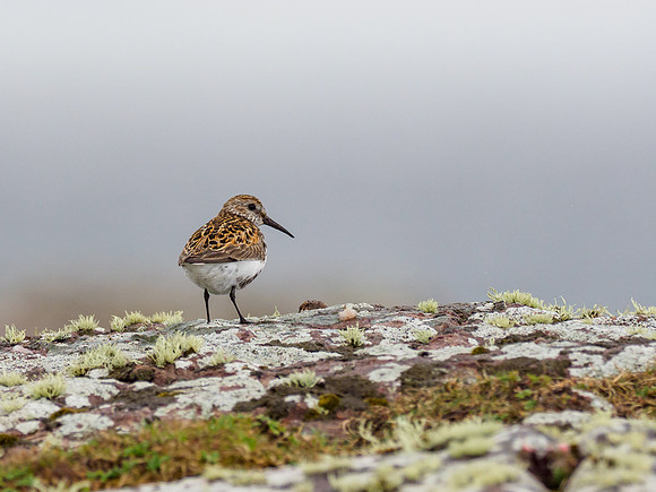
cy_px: 245
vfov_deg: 1.3
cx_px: 64
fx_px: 22097
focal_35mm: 1166
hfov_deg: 1.7
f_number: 4.5
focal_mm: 300
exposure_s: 1/1250
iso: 400
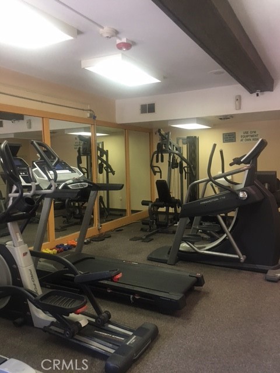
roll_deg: +1.1
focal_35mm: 29
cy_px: 186
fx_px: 313
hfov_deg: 48.2
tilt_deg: -1.1
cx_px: 140
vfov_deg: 61.7
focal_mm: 4.15
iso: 64
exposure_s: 1/15
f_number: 2.2
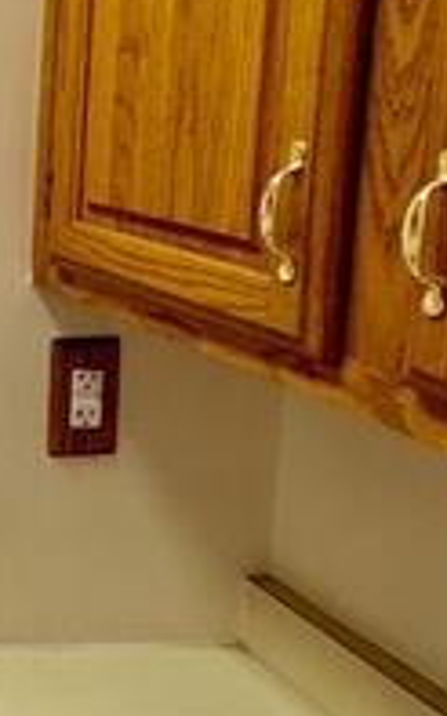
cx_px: -491
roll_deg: +0.0
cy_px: 207
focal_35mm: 58
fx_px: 1131
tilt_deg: -8.3
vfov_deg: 34.6
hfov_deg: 16.2
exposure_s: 1/60
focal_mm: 2.22
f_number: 2.2
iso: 250
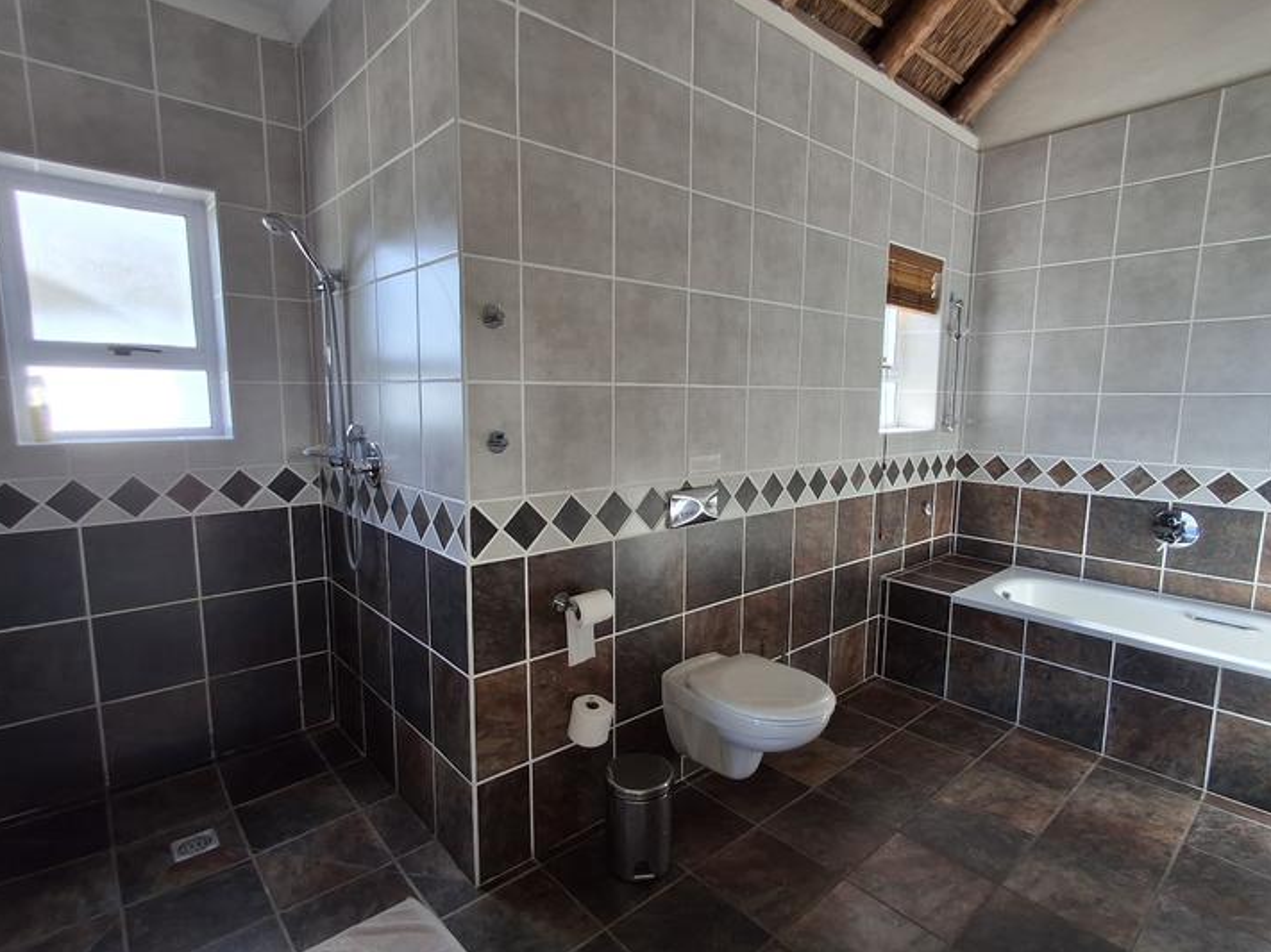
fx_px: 661
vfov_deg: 71.6
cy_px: 493
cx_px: 649
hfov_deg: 87.8
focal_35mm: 18
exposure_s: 1/100
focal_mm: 1.64
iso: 40
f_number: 2.2
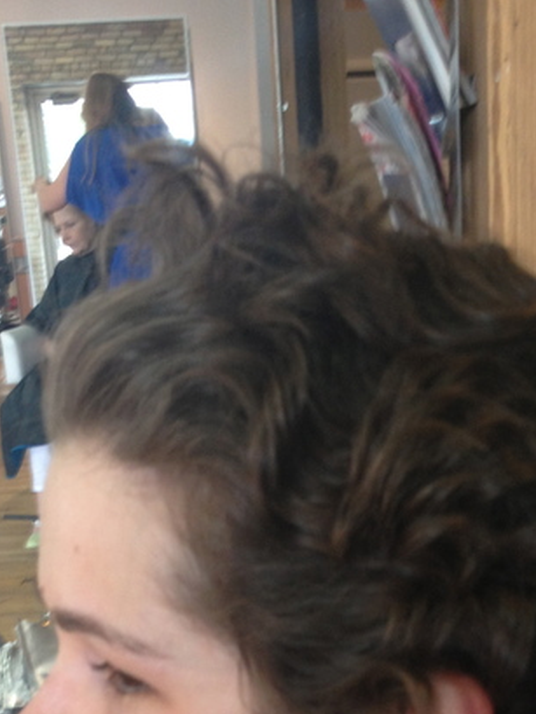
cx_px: 330
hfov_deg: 20.1
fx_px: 1506
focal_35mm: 73
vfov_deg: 25.8
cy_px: 645
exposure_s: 1/20
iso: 80
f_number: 2.4
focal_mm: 4.28
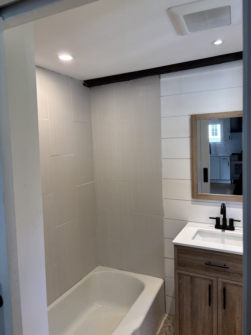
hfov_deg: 53.1
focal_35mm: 26
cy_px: 168
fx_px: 251
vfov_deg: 67.3
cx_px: 126
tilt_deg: -5.3
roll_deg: +1.5
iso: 64
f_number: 1.6
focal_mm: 5.96
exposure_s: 1/120
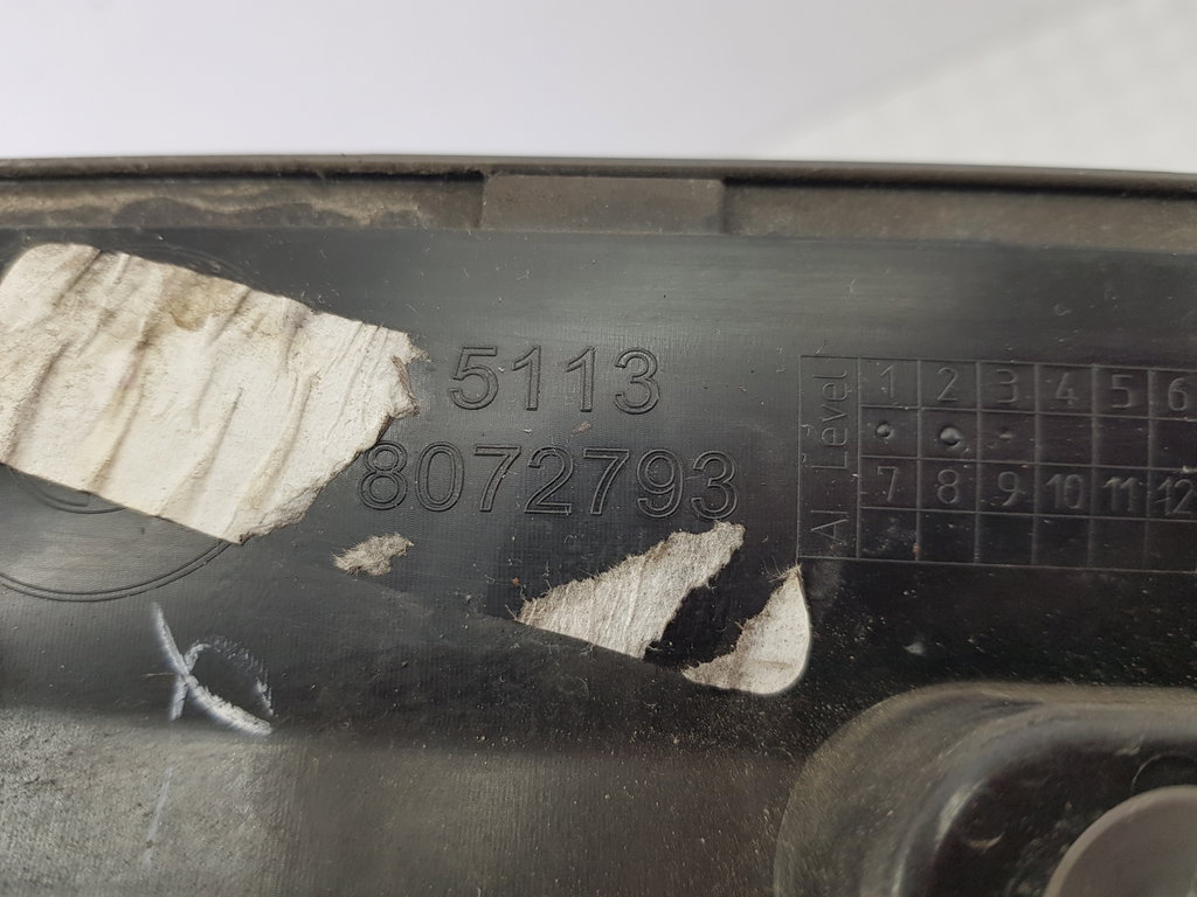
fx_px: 899
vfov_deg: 53.1
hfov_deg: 67.3
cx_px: 598
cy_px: 448
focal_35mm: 26
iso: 80
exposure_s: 1/100
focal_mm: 4.2
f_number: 1.7
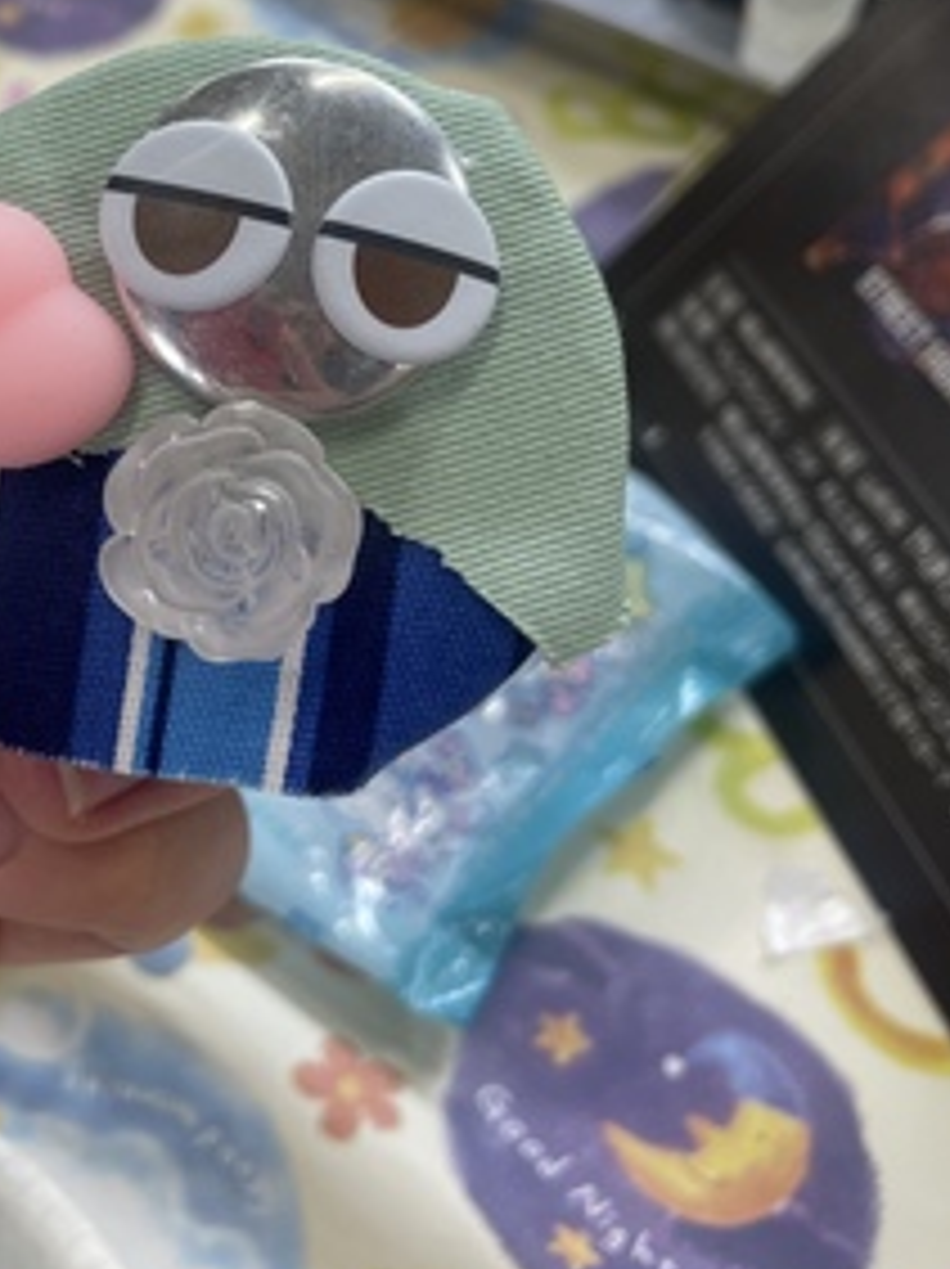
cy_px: 441
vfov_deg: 43.4
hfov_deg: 32.5
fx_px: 1576
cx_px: 176
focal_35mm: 43
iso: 32
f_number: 1.6
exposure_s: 1/121
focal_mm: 4.2
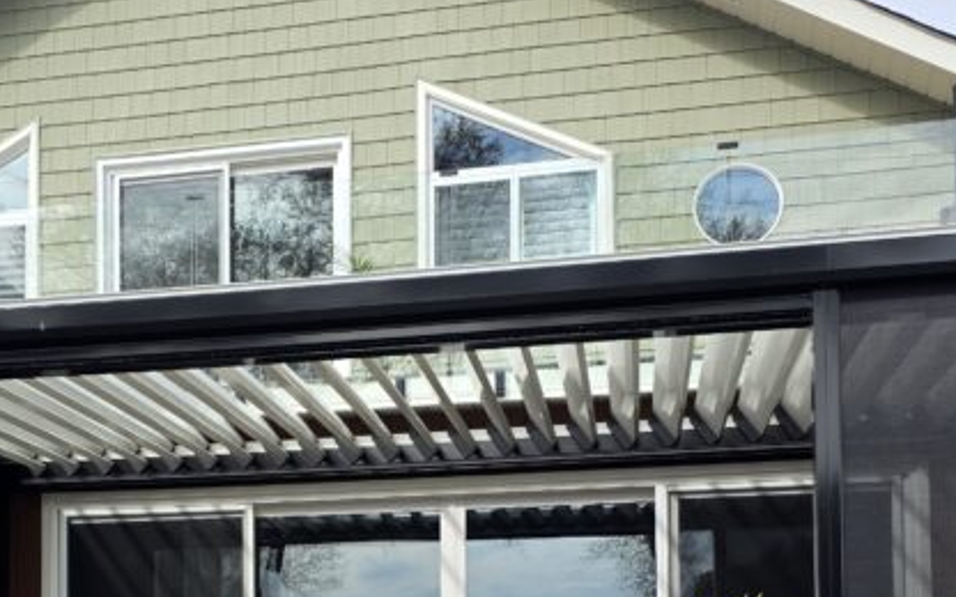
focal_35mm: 60
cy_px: 625
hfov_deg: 33.2
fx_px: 1563
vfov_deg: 20.8
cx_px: 211
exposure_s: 1/3109
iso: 80
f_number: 1.7
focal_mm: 6.3
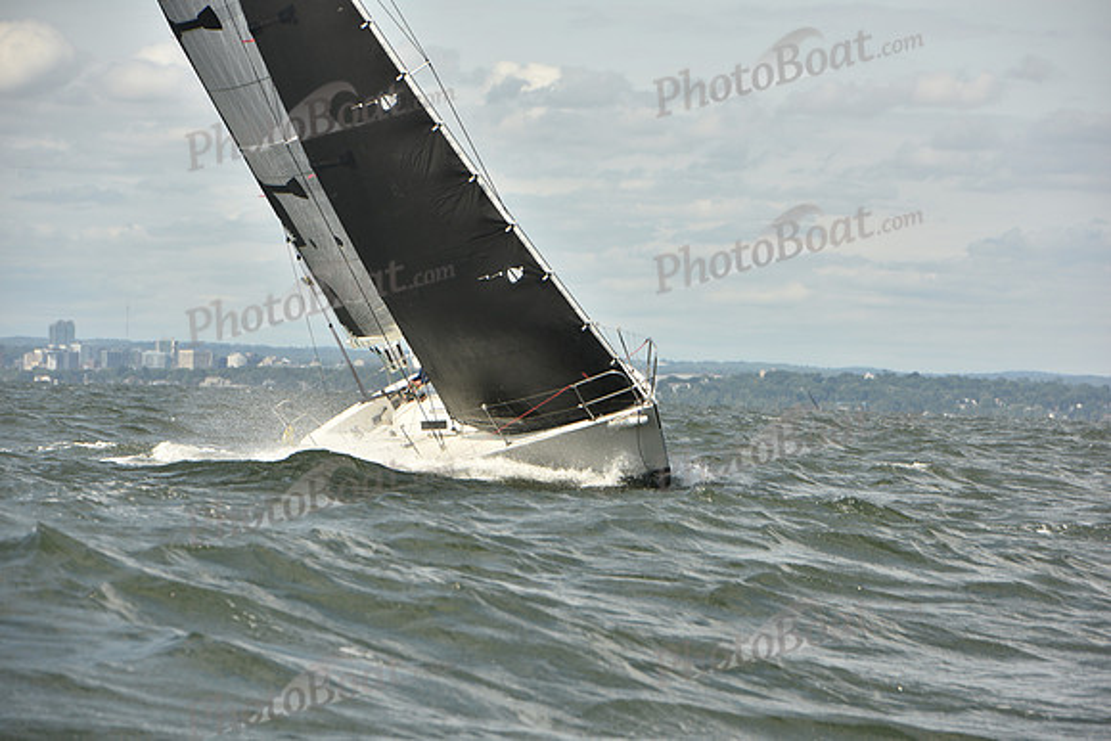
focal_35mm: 200
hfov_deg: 10.3
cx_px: 556
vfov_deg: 6.9
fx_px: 6173
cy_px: 370
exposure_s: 1/800
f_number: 9
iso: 250
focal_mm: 200
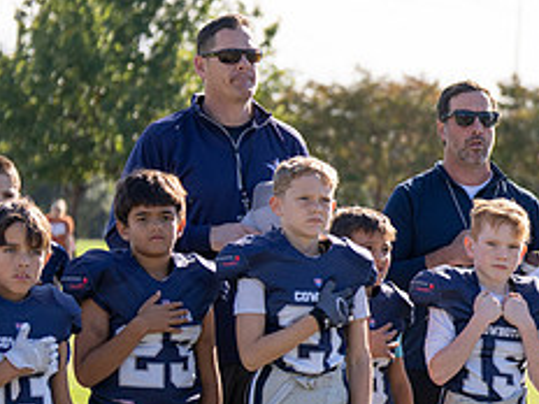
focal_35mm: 168
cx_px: 616
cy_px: 349
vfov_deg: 8.8
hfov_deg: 11.6
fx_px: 2616
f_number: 2.8
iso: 400
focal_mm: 70
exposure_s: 1/4000
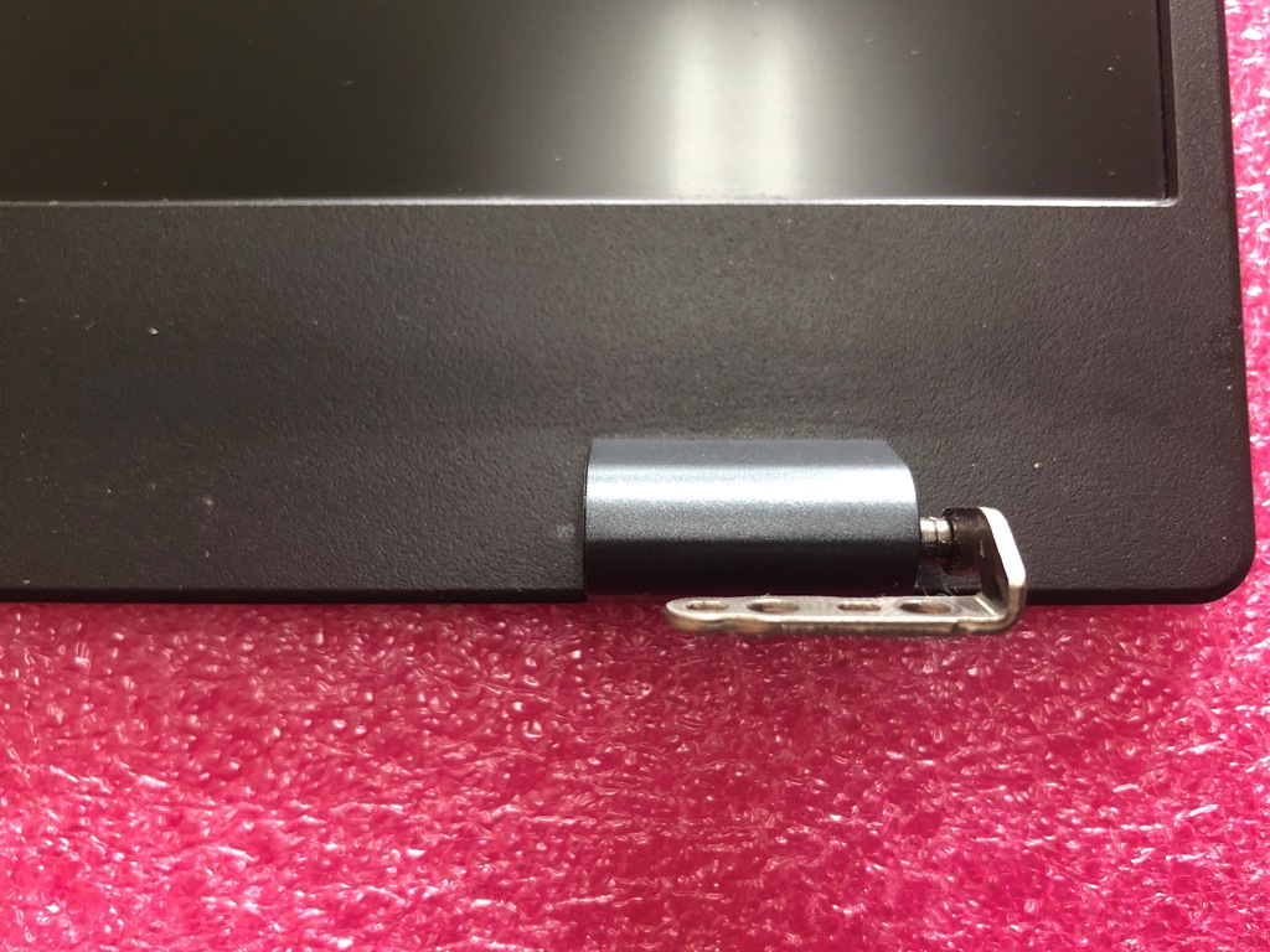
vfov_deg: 49.7
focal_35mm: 28
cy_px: 476
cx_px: 635
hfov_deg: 63.4
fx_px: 1027
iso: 32
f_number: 1.8
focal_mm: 3.99
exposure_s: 1/33
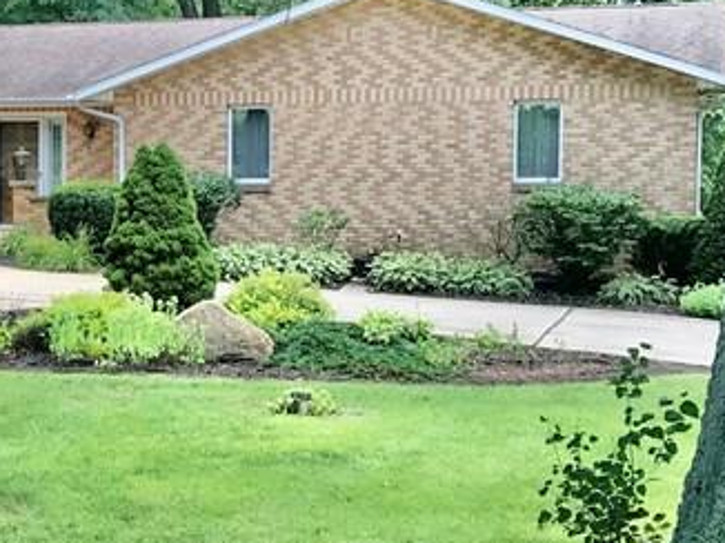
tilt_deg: -2.4
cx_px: 62
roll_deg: +0.8
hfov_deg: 21.7
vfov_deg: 16.7
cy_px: 327
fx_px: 1842
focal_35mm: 88
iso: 20
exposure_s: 1/231
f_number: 1.8
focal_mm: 3.99
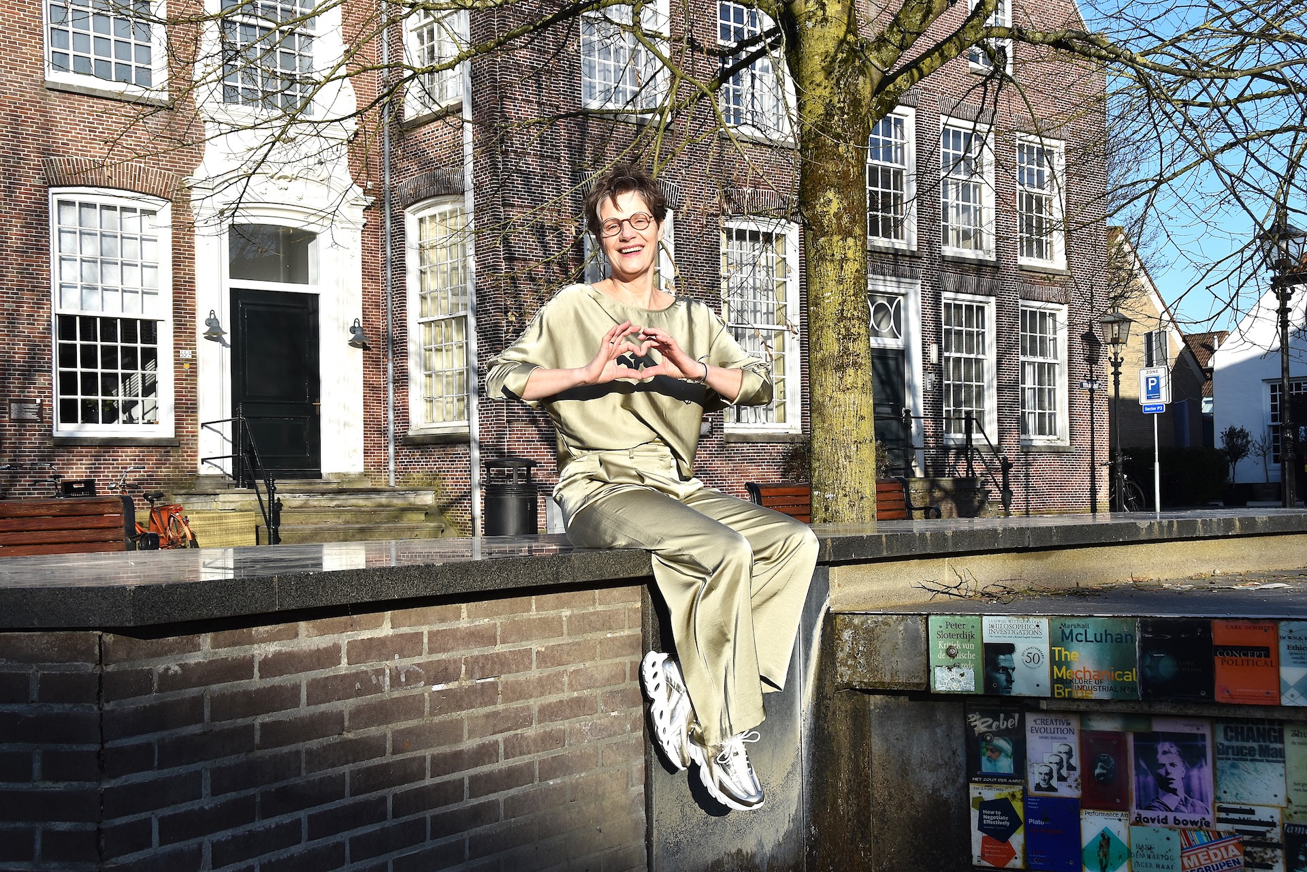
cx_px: 654
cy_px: 436
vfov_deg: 31.9
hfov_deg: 46.4
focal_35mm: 42
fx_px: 1525
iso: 200
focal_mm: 28
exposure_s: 1/320
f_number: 9
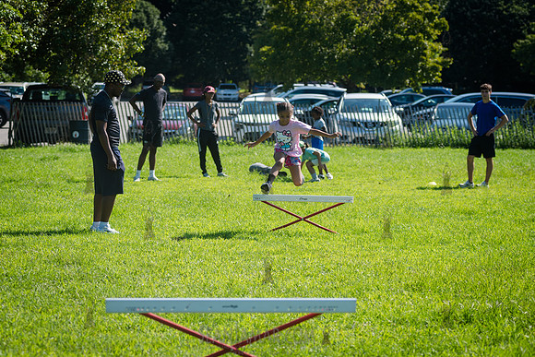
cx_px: 281
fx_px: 1617
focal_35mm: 109
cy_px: 179
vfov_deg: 12.6
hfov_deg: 18.8
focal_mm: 100
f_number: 4
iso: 200
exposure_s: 1/1250
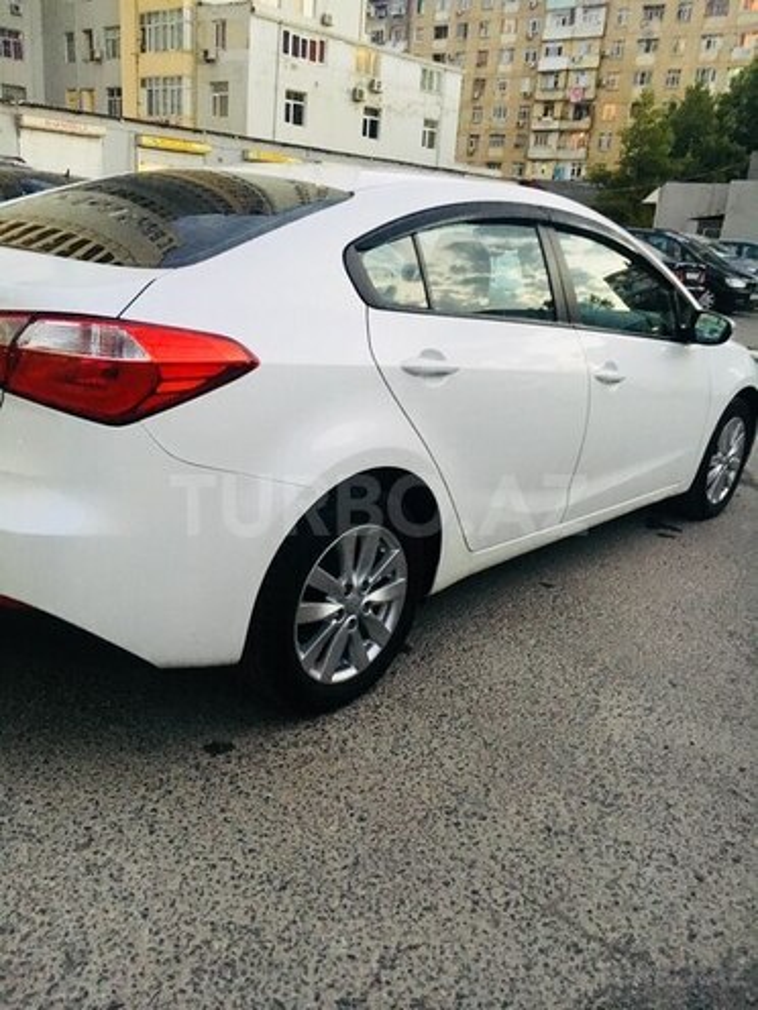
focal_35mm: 29
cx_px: 379
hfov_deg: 48.2
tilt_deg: -16.4
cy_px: 505
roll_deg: -2.7
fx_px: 847
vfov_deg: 61.7
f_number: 2.2
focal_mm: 4.15
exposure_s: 1/25
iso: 200
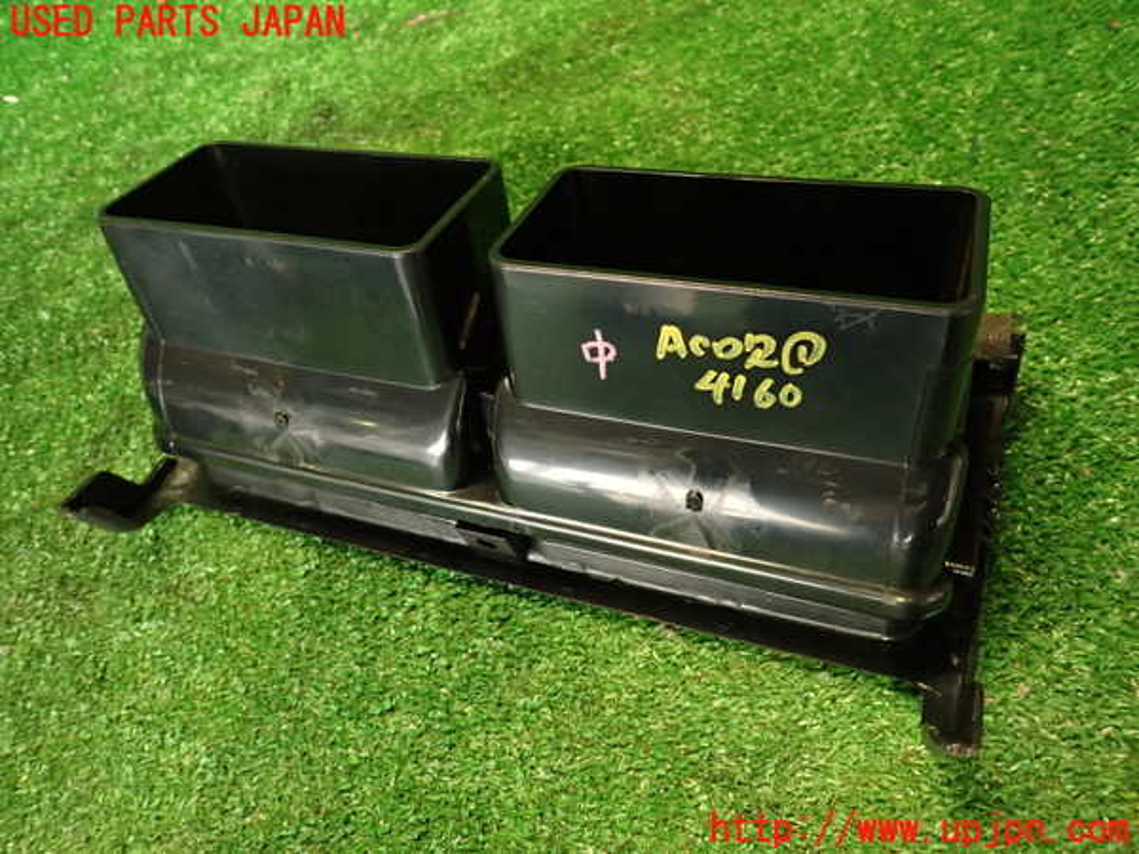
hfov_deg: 69.4
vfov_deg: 54.9
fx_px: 823
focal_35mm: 25
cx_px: 570
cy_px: 427
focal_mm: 4.5
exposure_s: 1/30
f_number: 2
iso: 400
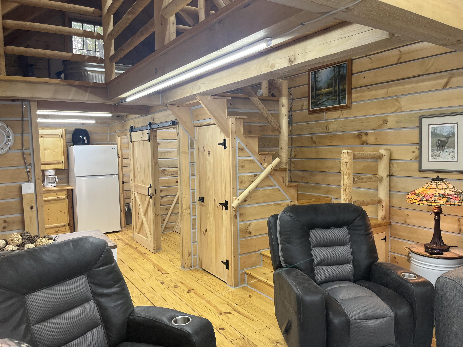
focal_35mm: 26
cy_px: 174
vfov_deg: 53.1
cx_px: 232
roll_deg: +0.8
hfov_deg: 67.3
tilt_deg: -3.7
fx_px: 348
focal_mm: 5.1
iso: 80
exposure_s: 1/120
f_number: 1.6
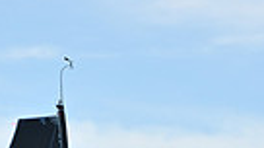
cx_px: 55
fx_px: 5473
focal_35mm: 783
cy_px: 541
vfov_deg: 1.5
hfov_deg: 2.8
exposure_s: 1/1250
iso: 250
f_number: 4
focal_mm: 175
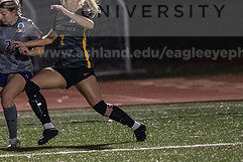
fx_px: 4876
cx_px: -8
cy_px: 74
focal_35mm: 722
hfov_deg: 2.9
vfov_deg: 1.9
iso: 8000
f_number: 2.8
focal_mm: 300
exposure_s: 1/1000
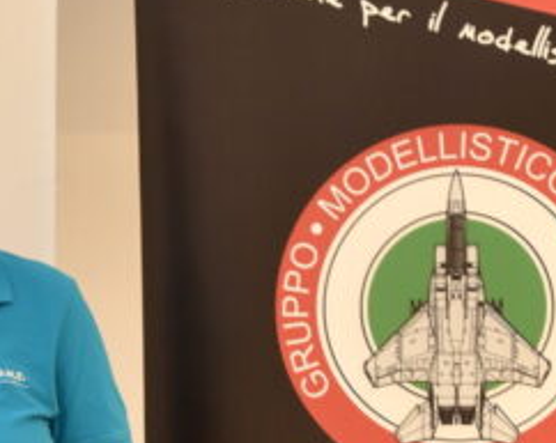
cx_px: 156
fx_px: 3402
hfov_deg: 9.3
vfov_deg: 7.4
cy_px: 466
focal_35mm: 207
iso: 800
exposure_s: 1/40
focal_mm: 52
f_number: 8
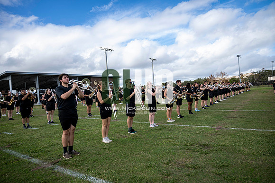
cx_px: 138
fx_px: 183
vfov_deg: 53.2
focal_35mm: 24
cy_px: 92
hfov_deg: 73.7
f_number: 2.8
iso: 125
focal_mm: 24
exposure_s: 1/1250
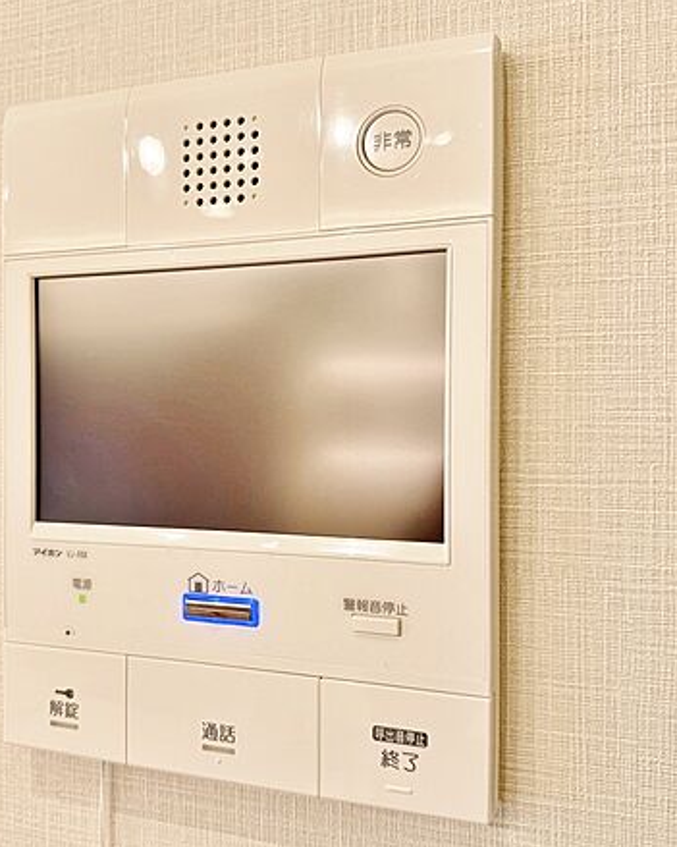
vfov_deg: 55.7
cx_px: 274
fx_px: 802
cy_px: 426
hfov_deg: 45.6
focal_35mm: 32
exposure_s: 1/121
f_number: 1.78
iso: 80
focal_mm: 6.76
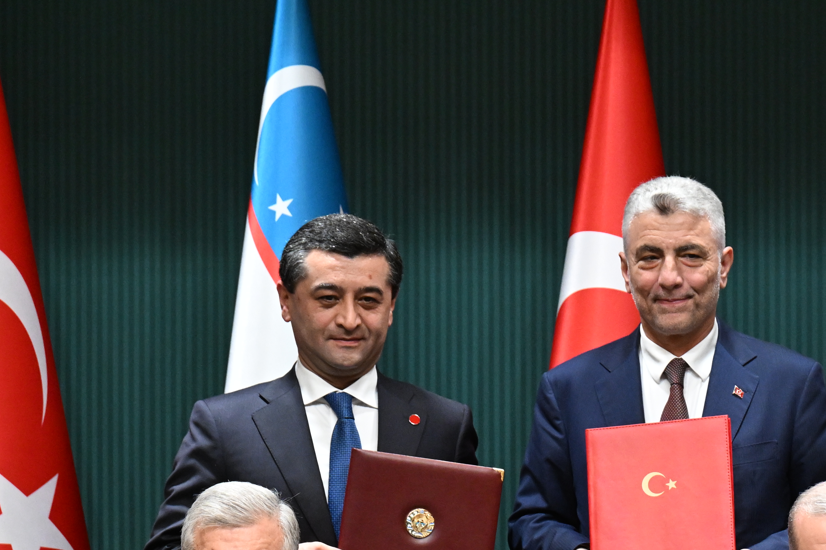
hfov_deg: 3.8
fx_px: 12413
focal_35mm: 541
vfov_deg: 2.5
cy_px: 397
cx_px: 542
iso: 2500
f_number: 2.8
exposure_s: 1/320
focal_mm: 200
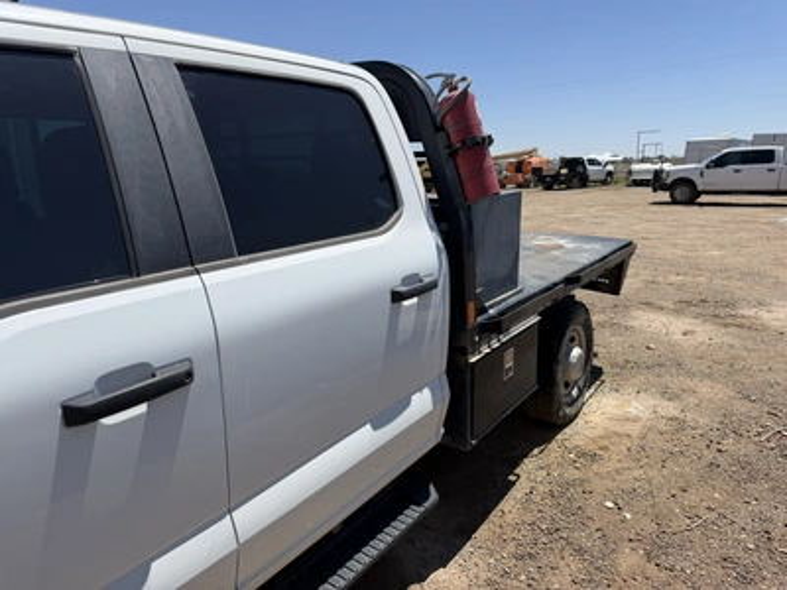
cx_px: 394
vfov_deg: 56.8
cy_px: 295
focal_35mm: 24
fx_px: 546
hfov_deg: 71.6
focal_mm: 6.76
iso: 80
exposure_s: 1/7353
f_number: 1.78
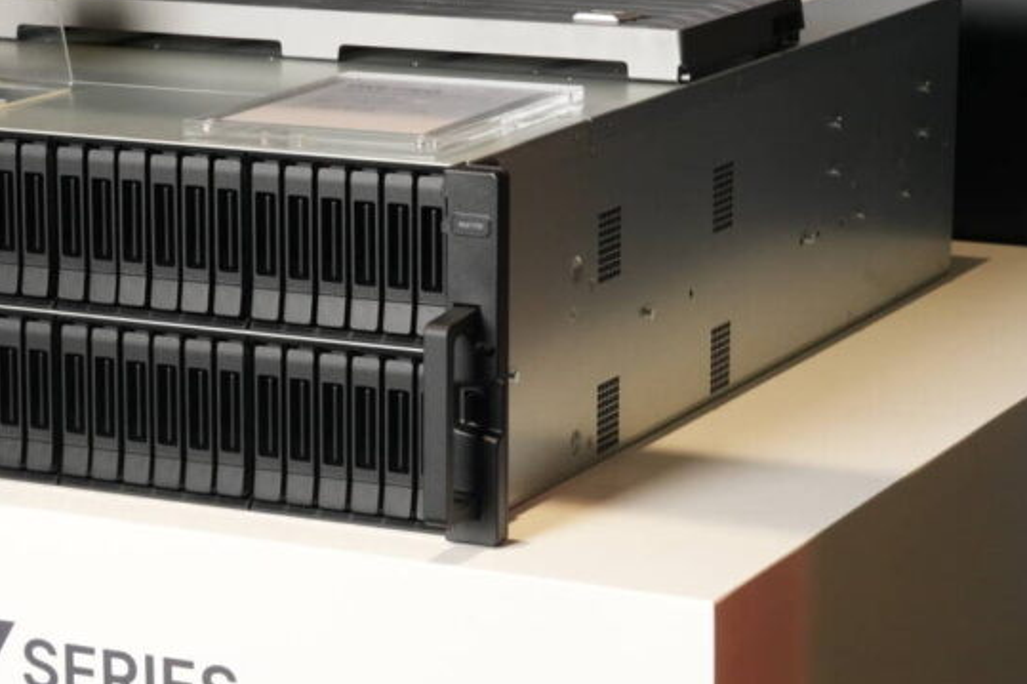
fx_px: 3793
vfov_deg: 10.3
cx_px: 271
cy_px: 381
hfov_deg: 15.4
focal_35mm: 133
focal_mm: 70
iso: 2000
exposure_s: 1/125
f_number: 9
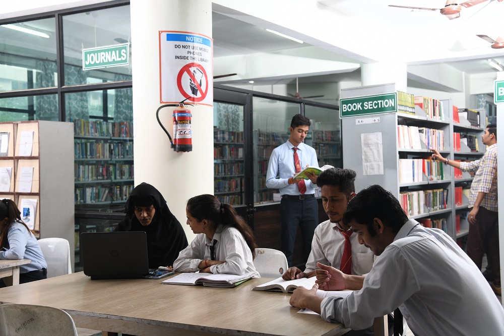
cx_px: 252
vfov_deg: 29.2
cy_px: 168
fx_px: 644
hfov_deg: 42.8
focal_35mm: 46
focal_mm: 46
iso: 250
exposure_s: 1/50
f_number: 5
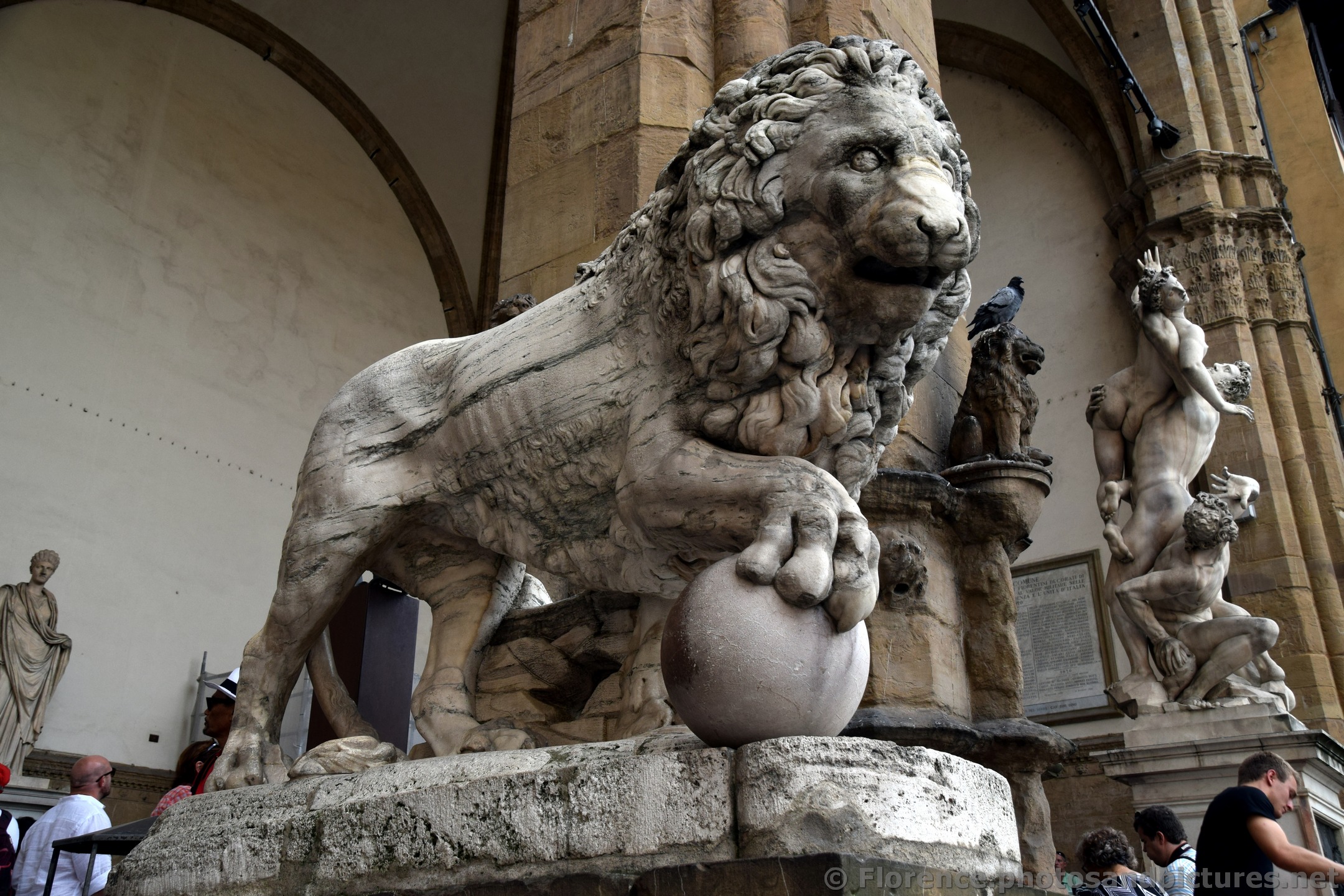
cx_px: 672
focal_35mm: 33
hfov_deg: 57.2
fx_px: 1232
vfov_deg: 40.0
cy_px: 448
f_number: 8
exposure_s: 1/250
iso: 360
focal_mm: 22
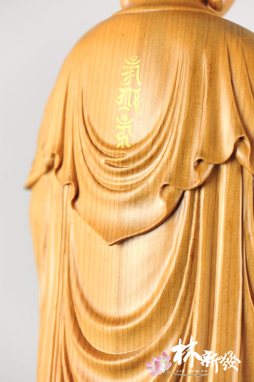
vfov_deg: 19.5
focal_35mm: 105
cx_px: 127
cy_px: 191
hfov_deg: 13.0
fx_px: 1112
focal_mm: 105
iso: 800
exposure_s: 1/60
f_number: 7.1
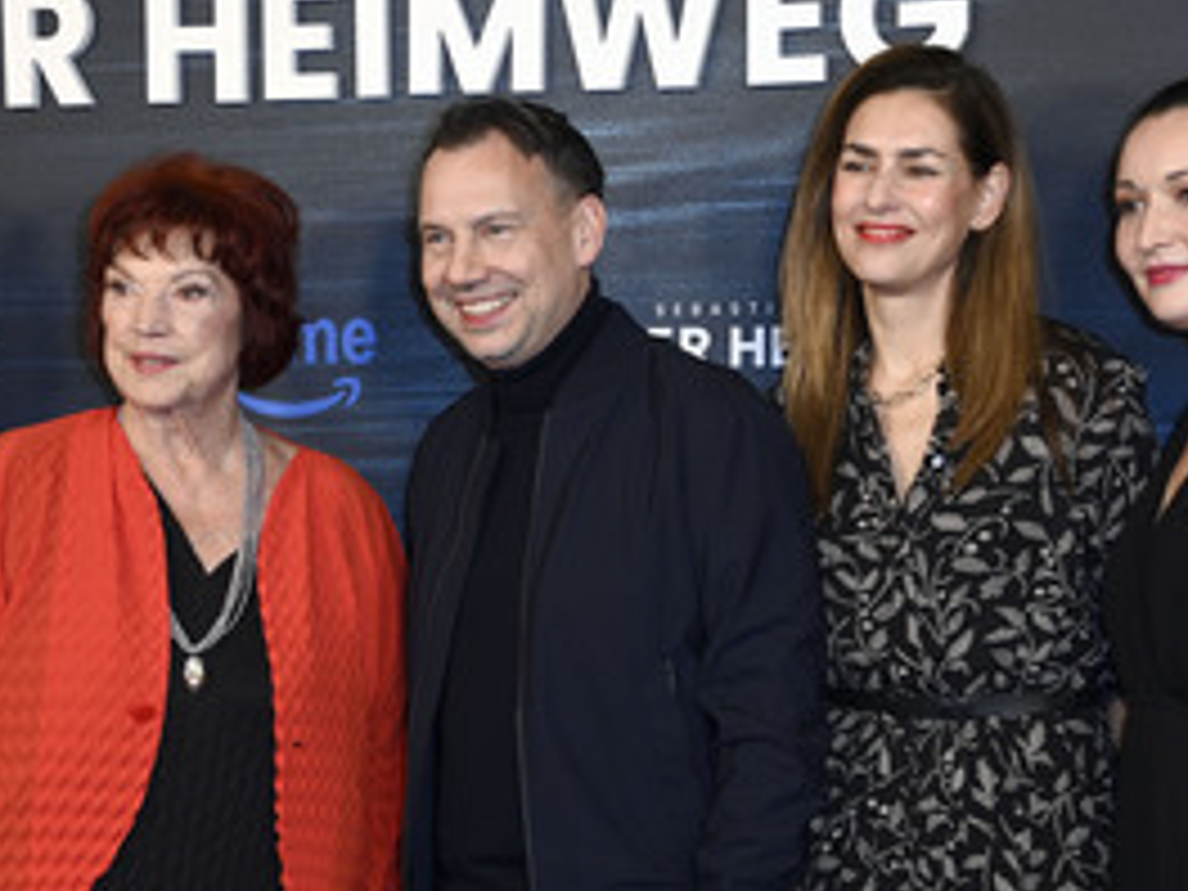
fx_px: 3157
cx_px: 551
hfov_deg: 21.3
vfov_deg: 16.0
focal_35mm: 92
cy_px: 594
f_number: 6.3
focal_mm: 56
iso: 1600
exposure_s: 1/250
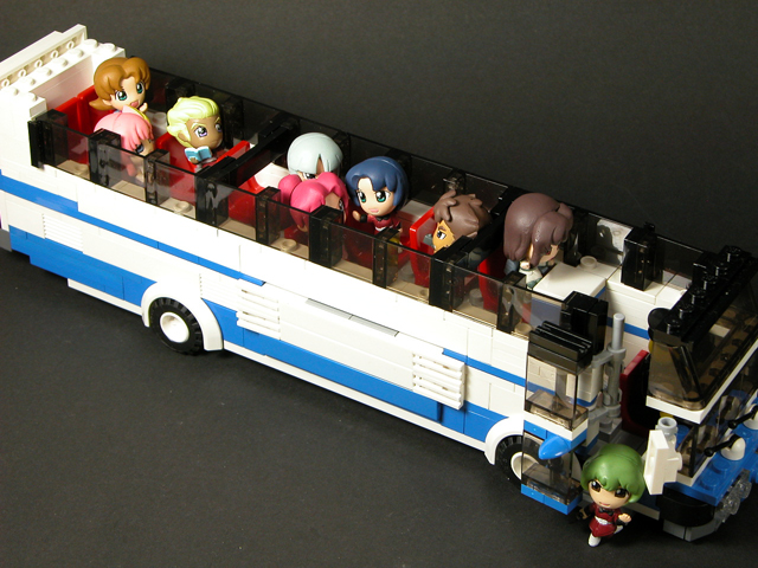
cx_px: 379
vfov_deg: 16.8
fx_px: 1927
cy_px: 284
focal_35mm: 88
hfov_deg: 22.3
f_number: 5.6
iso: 100
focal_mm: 22.3
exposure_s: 1/8
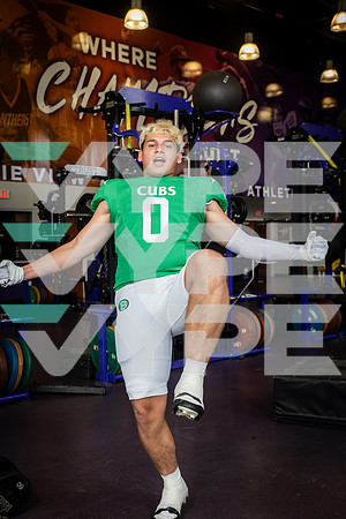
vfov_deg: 42.7
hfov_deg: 29.2
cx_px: 173
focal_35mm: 46
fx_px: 663
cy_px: 260
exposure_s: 1/250
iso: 800
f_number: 7.1
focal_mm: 46
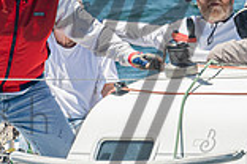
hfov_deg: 2.6
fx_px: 5344
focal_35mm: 779
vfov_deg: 1.8
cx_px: 137
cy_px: -82
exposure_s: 1/500
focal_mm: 160
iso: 320
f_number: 6.3
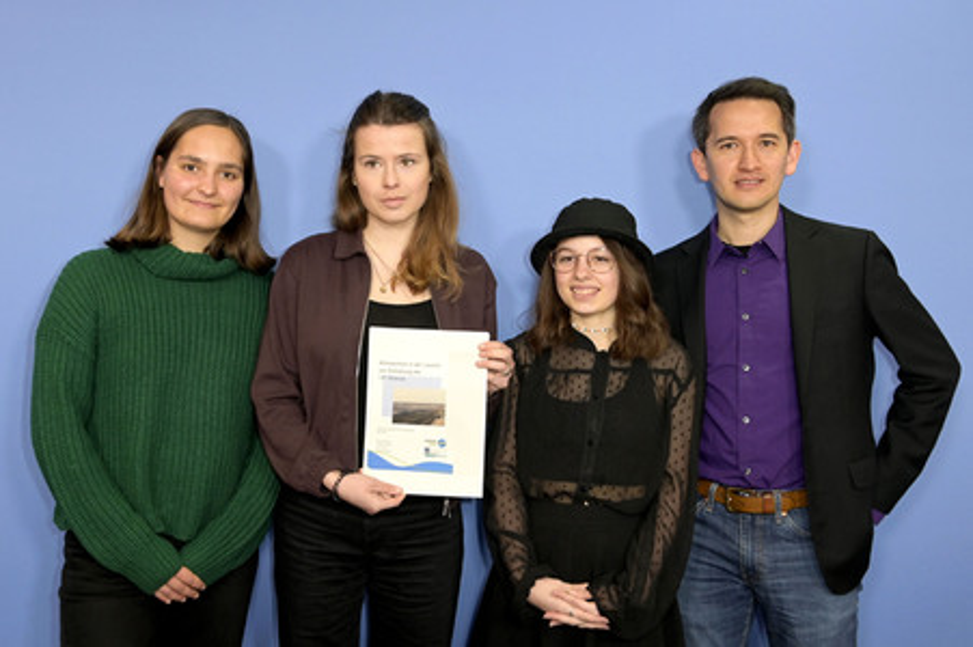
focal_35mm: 35
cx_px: 486
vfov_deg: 37.8
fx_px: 945
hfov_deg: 54.5
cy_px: 324
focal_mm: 35
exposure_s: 1/250
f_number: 6.3
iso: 4000
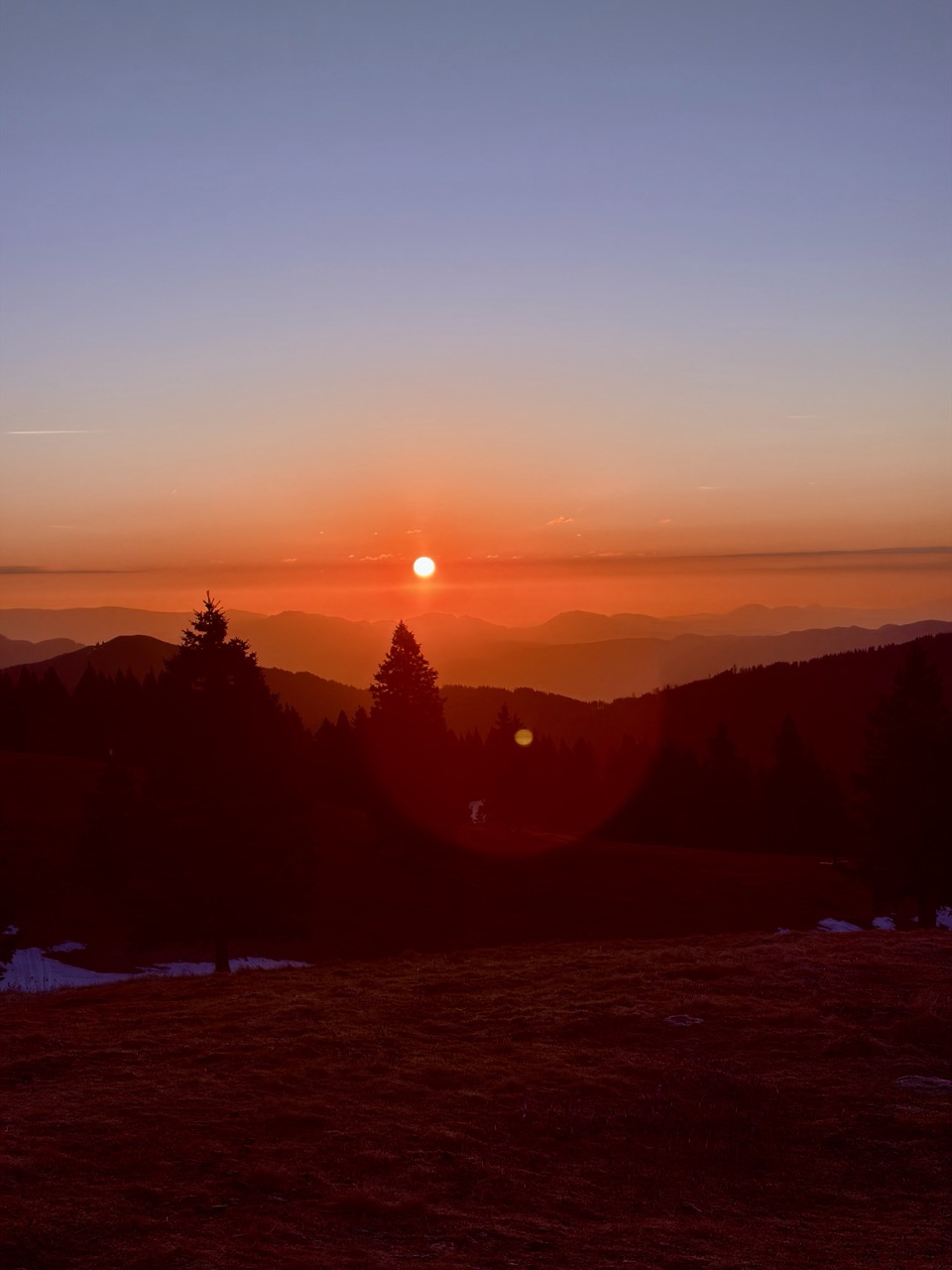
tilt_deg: -5.3
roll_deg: +2.2
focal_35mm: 52
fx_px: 1907
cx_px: 476
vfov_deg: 36.8
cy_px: 635
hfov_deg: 28.0
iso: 32
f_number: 1.6
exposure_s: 1/1957
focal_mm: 5.96
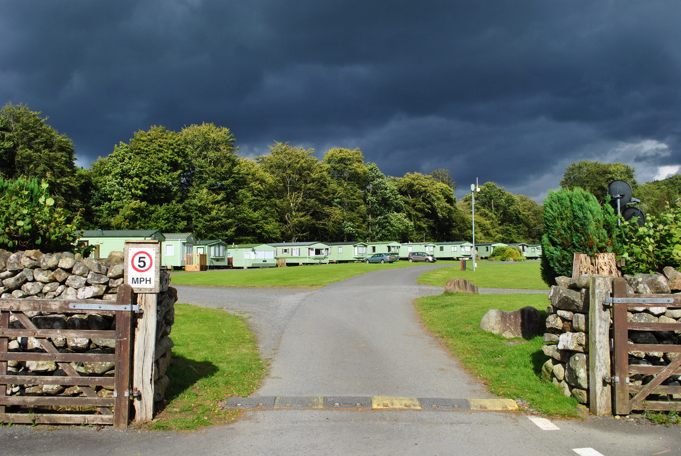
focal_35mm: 33
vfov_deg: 40.1
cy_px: 228
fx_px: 625
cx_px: 340
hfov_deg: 57.2
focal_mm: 22
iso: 110
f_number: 10
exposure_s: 1/250
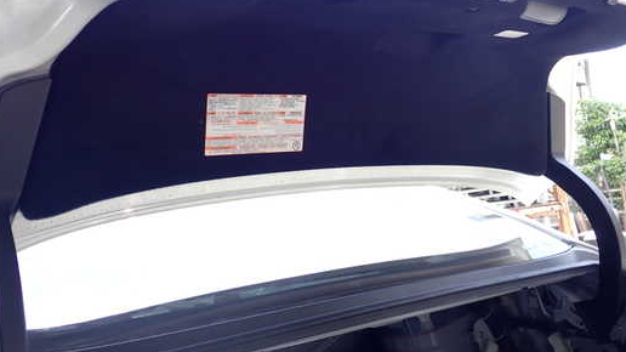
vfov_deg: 31.0
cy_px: 123
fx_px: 631
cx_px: 329
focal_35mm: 38
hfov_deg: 52.8
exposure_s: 1/200
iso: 100
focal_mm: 5.4
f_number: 2.3
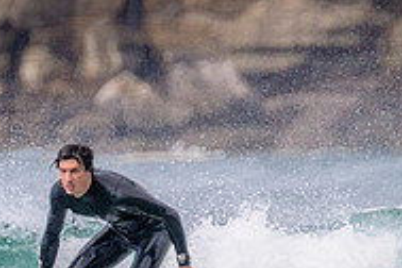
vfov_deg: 0.6
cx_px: 140
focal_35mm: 2461
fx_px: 27479
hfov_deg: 0.8
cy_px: 324
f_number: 11
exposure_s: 1/2000
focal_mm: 800
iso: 2000
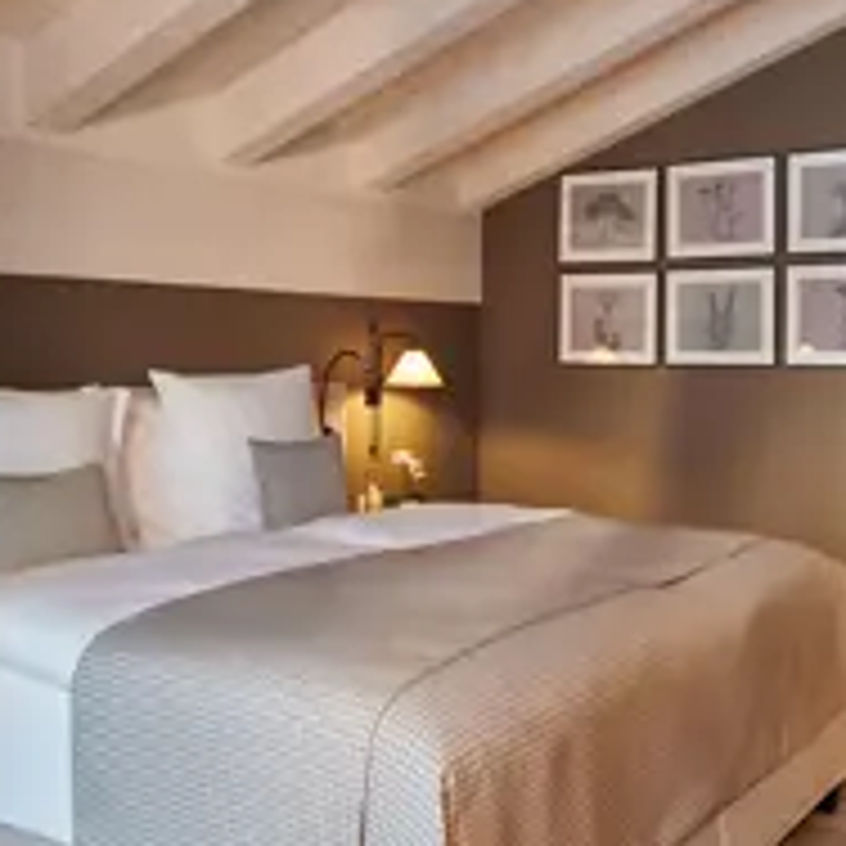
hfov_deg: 41.0
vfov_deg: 41.8
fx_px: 1106
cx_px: 605
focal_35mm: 40
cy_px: 398
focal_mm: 19
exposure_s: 1/1.59
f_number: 8
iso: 100
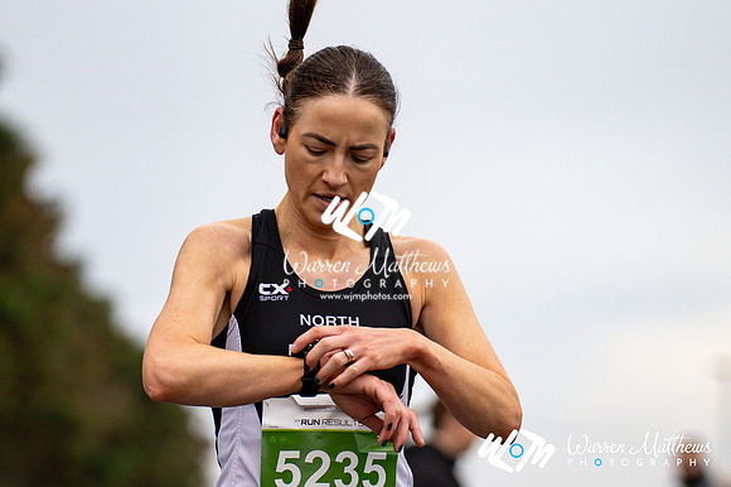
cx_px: 366
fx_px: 4870
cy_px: 244
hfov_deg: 8.6
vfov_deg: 5.7
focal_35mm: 240
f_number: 2.8
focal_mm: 160
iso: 320
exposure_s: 1/1600
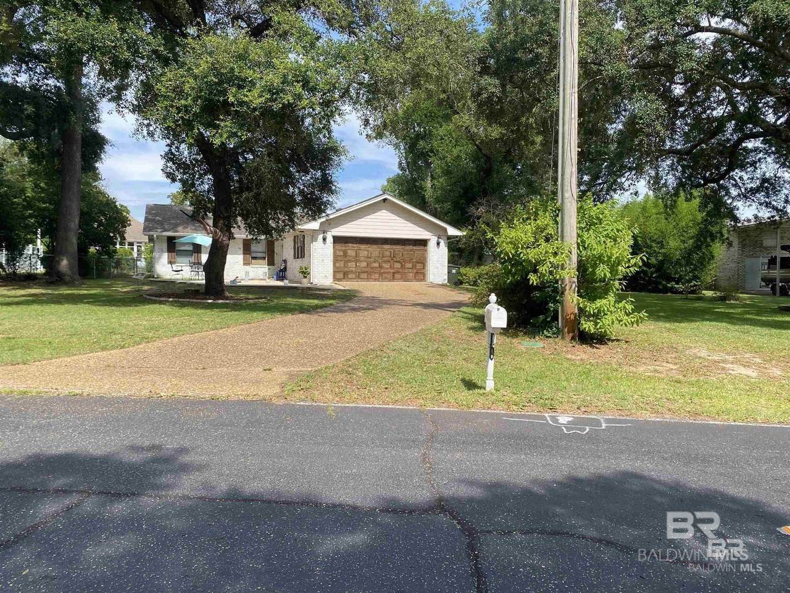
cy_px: 296
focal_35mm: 26
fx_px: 593
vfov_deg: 53.1
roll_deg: -1.1
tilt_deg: -3.2
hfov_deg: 67.3
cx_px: 395
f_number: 1.8
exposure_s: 1/1362
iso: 32
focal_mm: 4.25
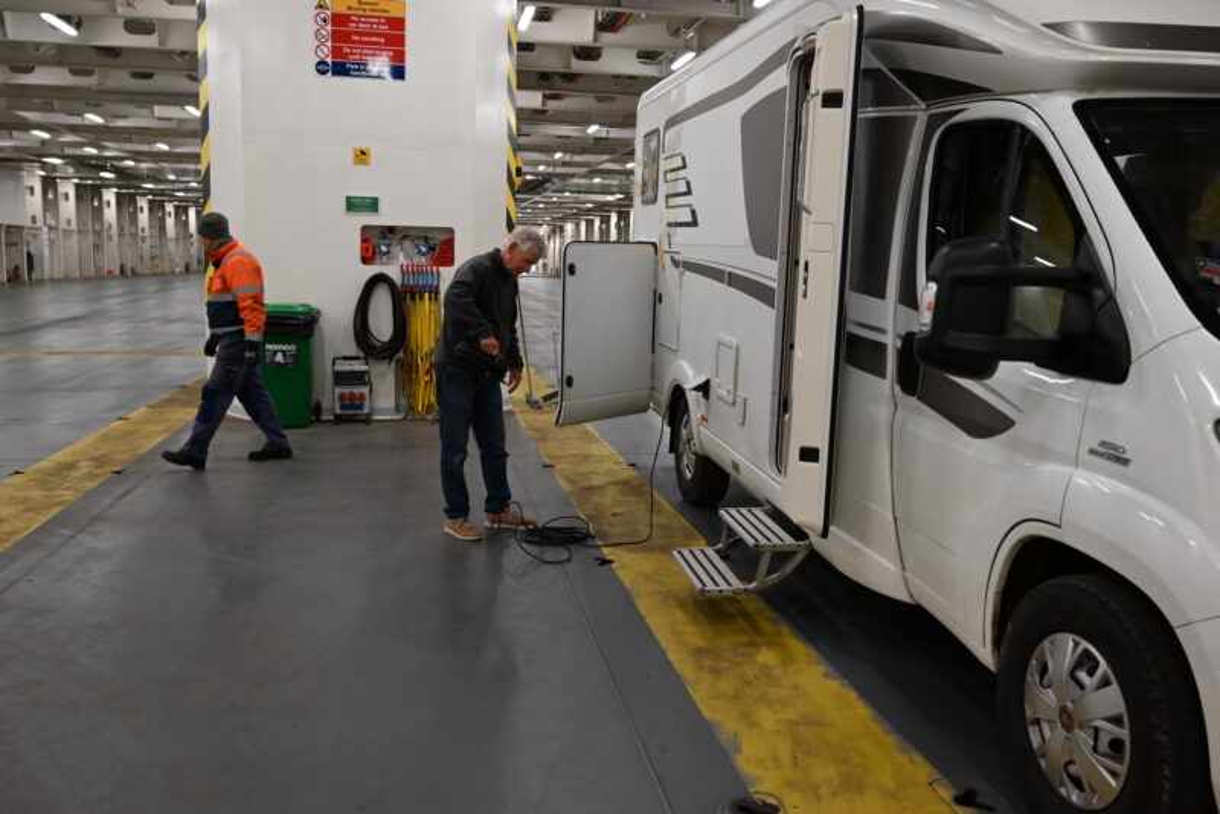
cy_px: 407
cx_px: 610
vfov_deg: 43.6
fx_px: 1017
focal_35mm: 30
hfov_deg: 61.9
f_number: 4
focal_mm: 30
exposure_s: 1/125
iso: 1800
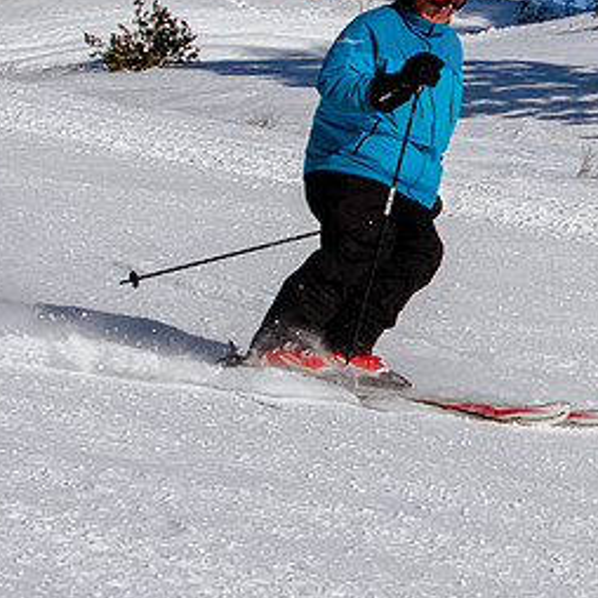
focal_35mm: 218
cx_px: 744
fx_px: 4261
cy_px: 31
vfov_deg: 8.0
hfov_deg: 7.9
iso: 160
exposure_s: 1/1000
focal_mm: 44
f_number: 8
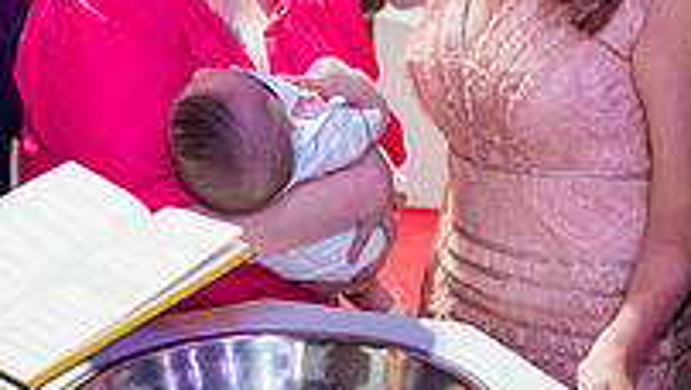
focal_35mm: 72
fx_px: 1320
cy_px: 130
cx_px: 219
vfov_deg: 16.8
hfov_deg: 29.1
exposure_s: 1/200
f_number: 3.2
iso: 1600
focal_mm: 24
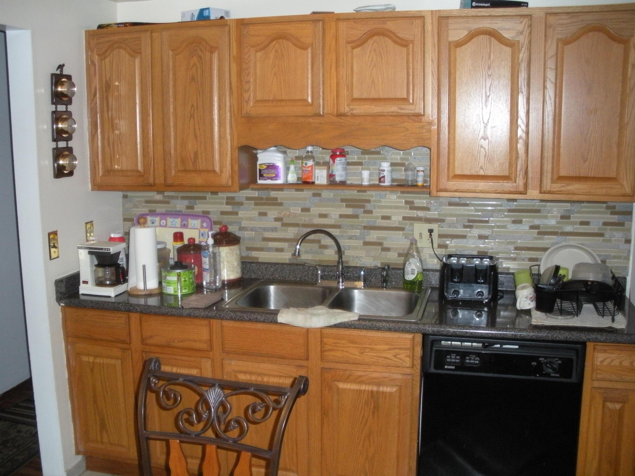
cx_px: 318
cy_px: 238
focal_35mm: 36
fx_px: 660
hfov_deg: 51.4
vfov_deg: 39.7
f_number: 3.5
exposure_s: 1/60
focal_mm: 6.3
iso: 405
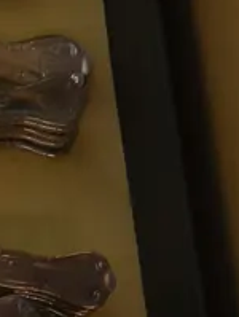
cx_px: -276
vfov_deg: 12.7
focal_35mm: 154
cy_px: 274
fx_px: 1413
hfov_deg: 9.0
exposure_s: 1/60
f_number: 3.6
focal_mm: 15
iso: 1600
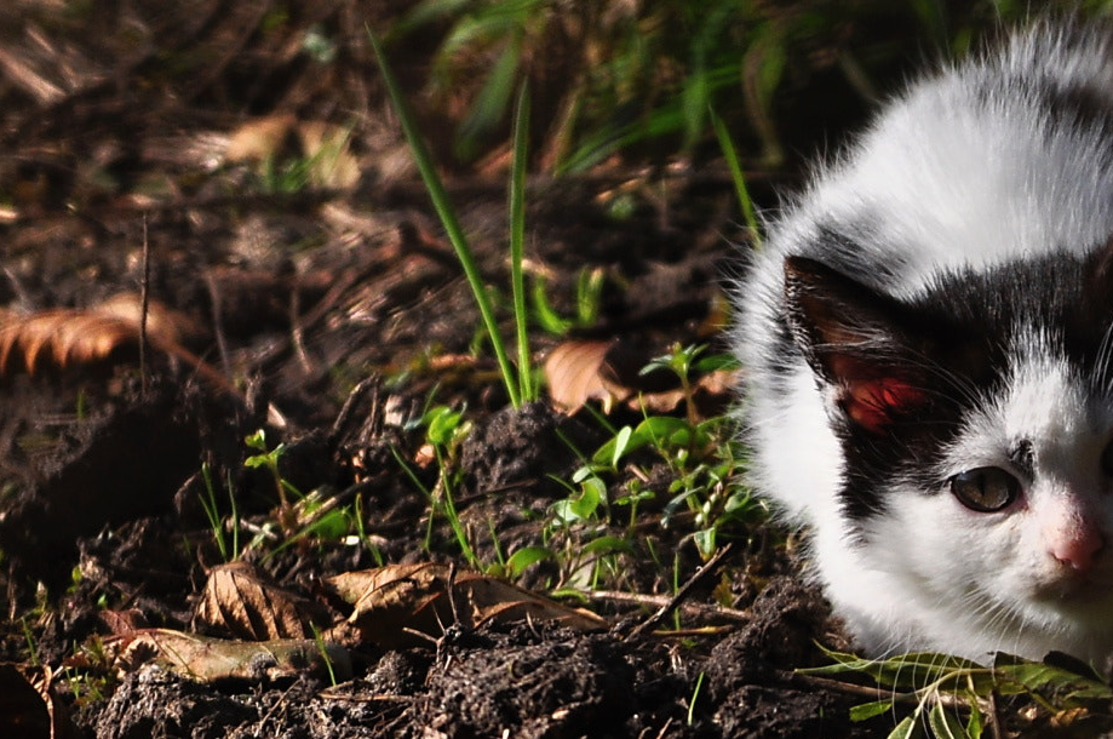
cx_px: 1080
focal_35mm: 1633
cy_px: 407
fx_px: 50415
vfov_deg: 0.8
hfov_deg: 1.3
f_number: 6.3
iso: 200
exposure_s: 1/1000
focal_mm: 500
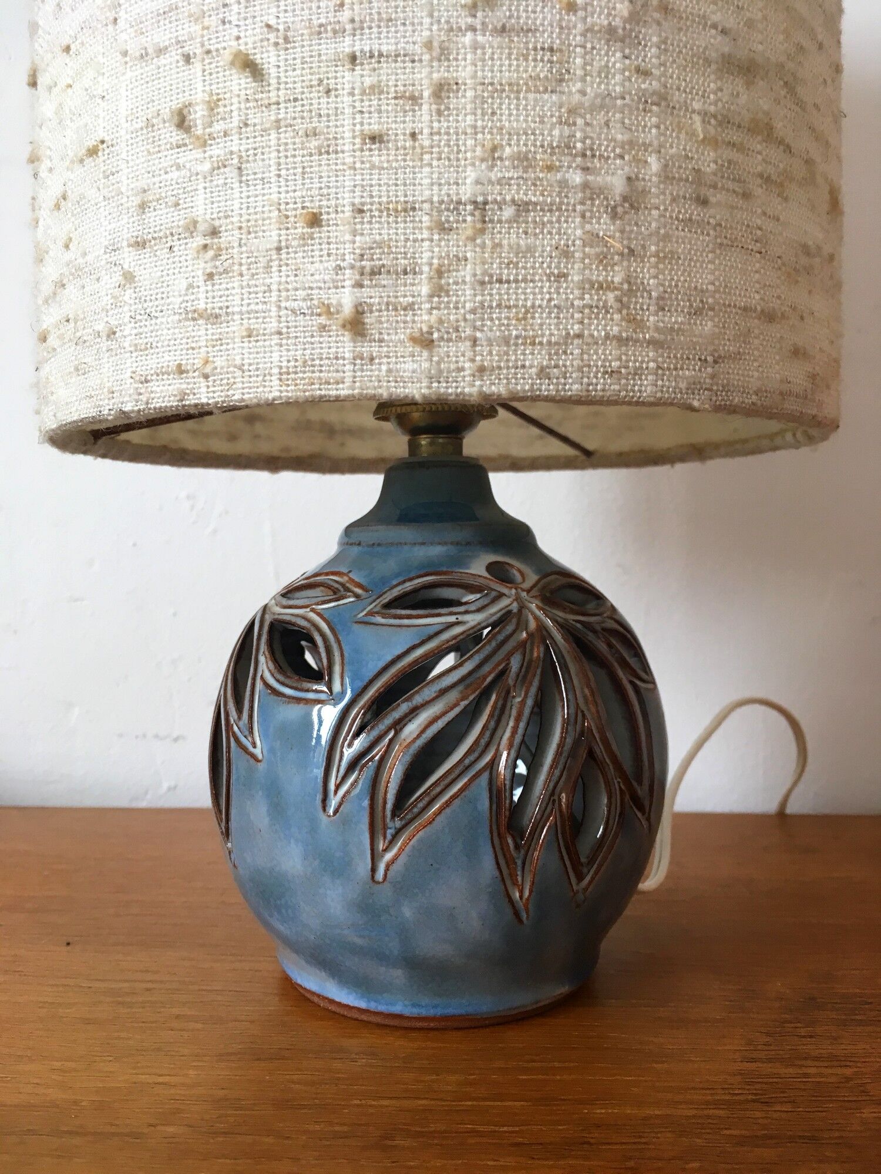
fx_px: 984
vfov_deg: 61.7
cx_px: 440
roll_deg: +1.6
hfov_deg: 48.2
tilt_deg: -1.7
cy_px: 587
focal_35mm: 29
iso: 80
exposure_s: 1/33
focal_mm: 4.15
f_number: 2.2
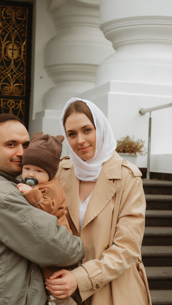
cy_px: 177
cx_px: 51
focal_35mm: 66
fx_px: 535
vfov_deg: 31.8
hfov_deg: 18.2
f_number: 5
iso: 160
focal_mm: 34
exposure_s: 1/320
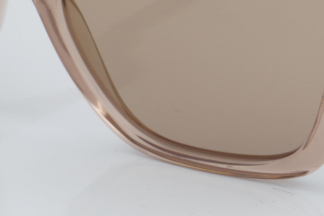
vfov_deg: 6.4
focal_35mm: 215
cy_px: -37
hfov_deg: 9.6
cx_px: 217
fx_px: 1935
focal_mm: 50
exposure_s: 1/4
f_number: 32
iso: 100
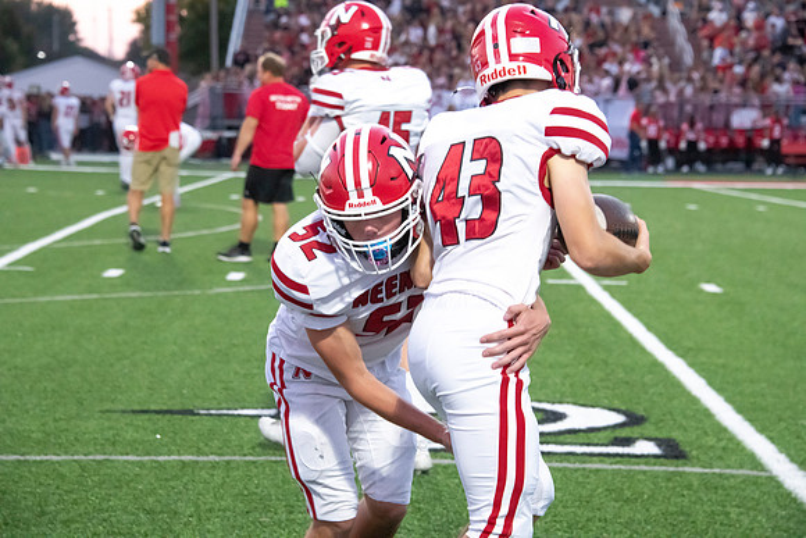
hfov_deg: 16.8
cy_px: 269
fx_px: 2732
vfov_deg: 11.2
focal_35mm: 122
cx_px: 403
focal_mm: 122
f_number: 7.1
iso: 10000
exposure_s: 1/400
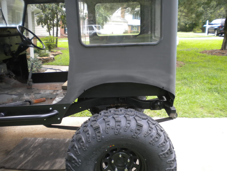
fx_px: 230
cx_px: 114
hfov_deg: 52.6
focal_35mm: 35
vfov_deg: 40.7
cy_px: 86
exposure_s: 1/57
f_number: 3.1
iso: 115
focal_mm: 6.3
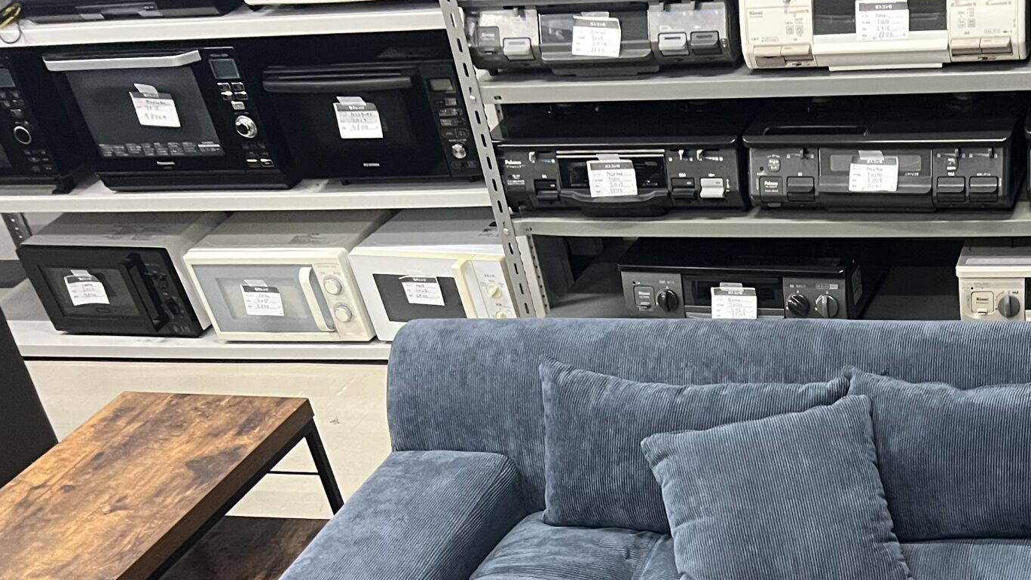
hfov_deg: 36.7
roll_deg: +5.5
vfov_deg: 21.2
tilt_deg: -38.0
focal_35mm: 53
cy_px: 677
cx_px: 929
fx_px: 1449
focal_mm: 5.7
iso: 400
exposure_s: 1/60
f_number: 1.5
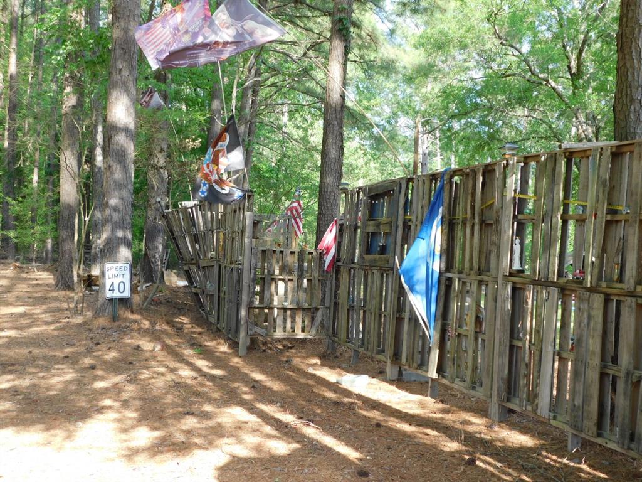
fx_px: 835
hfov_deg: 42.1
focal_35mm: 45
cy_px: 241
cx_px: 321
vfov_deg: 32.2
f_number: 3.7
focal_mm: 8
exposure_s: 1/100
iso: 125
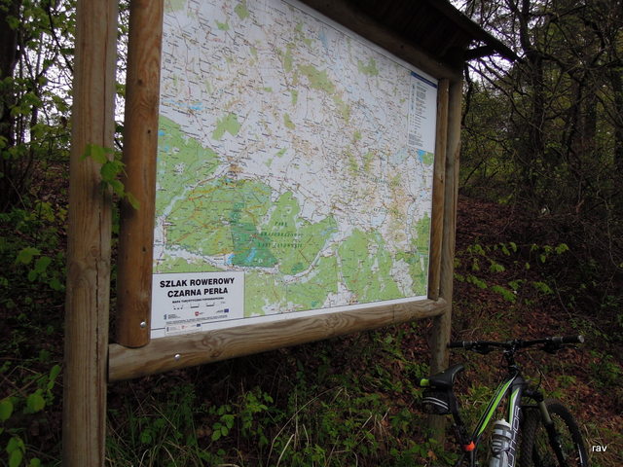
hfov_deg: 71.6
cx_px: 312
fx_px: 432
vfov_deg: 56.8
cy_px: 234
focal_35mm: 24
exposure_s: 1/250
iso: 160
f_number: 2.8
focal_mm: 4.3
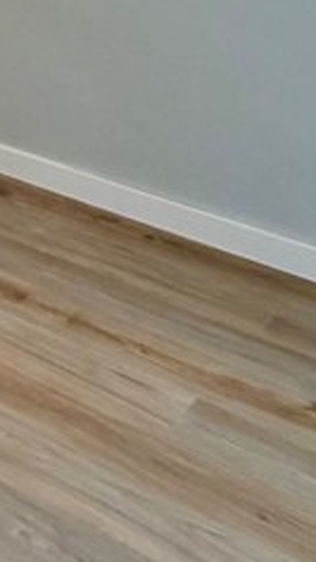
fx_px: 985
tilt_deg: -8.4
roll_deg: +0.1
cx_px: -326
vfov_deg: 28.2
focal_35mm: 66
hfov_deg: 14.8
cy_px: -100
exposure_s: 1/120
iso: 80
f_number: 2.2
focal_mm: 2.22
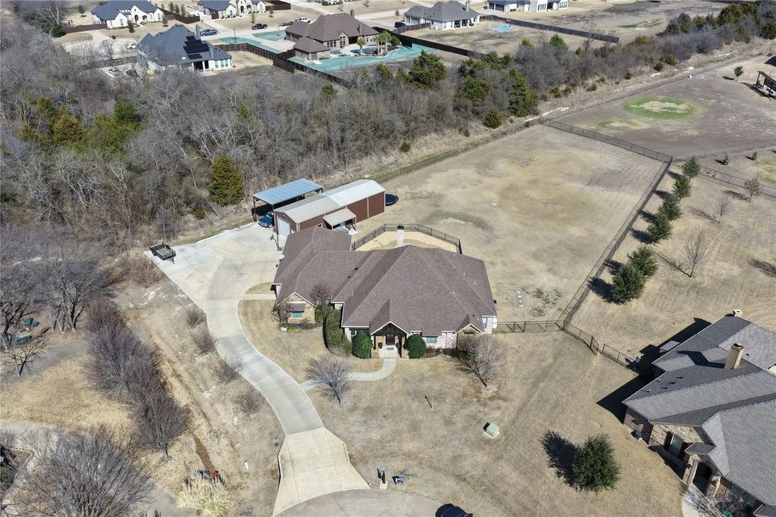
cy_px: 258
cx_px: 388
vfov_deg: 46.4
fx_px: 604
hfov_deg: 65.5
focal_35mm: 28
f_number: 2.8
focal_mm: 14.45
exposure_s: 1/1250
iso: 100
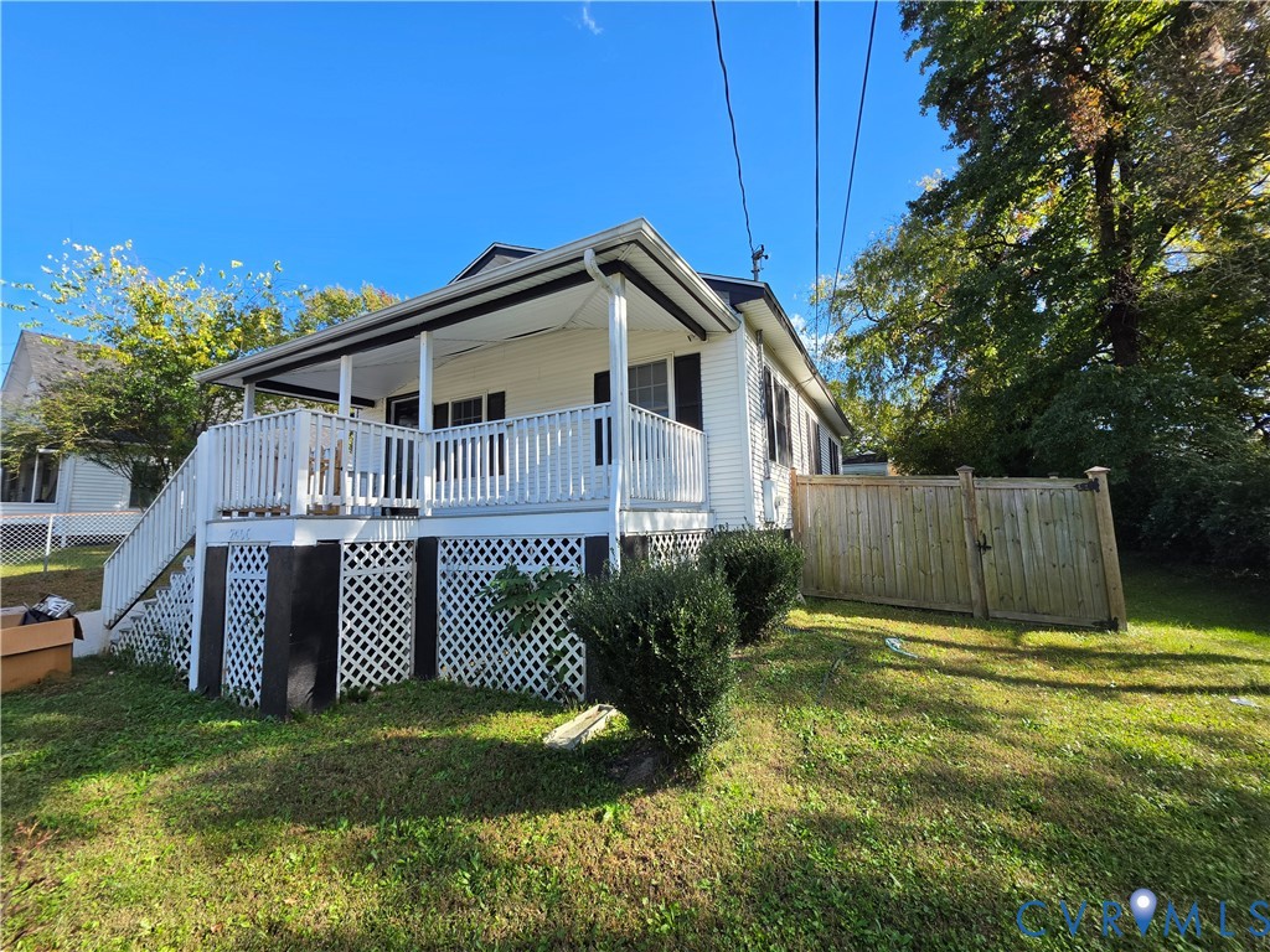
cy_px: 476
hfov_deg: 106.2
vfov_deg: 89.9
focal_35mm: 13
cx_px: 635
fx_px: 477
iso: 32
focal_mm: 2.2
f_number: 1.9
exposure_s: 1/544
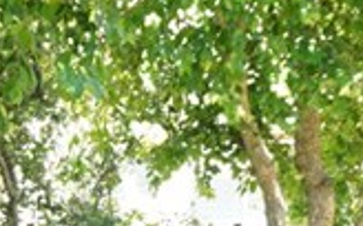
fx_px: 1512
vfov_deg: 8.3
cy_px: 397
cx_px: -274
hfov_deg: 12.6
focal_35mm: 153
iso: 100
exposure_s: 1/60
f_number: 3.5
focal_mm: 16
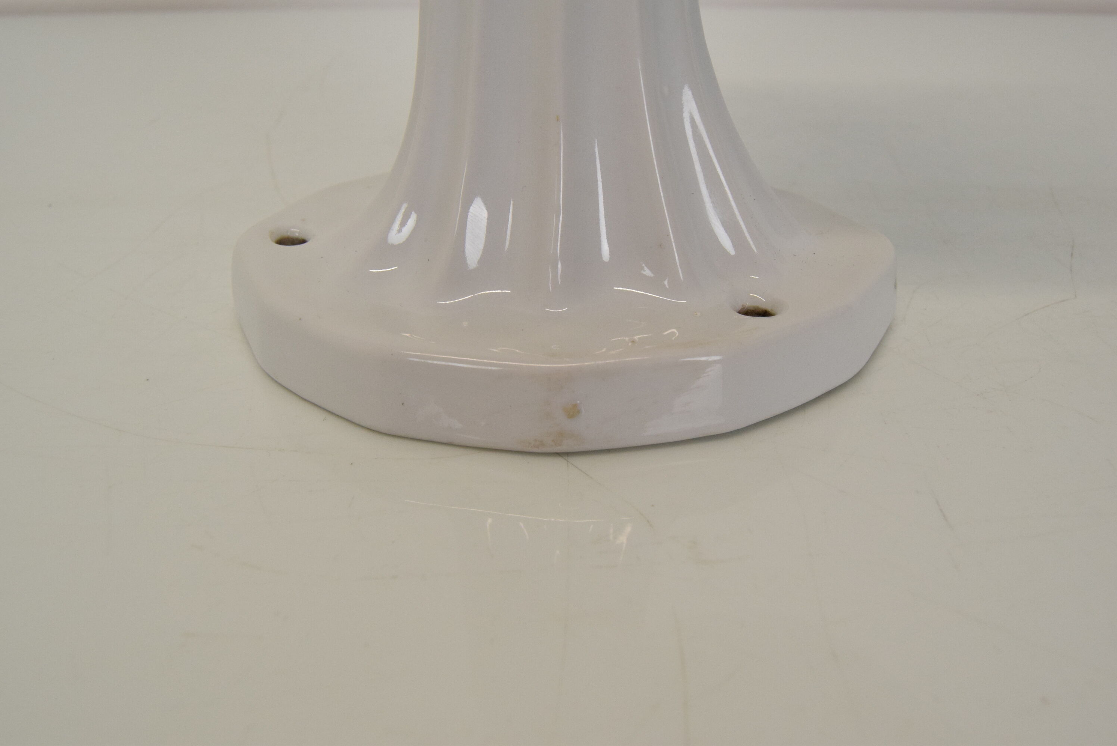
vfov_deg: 40.0
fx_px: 1025
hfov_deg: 57.2
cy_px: 373
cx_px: 558
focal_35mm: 33
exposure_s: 1/250
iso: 1600
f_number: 8
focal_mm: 22
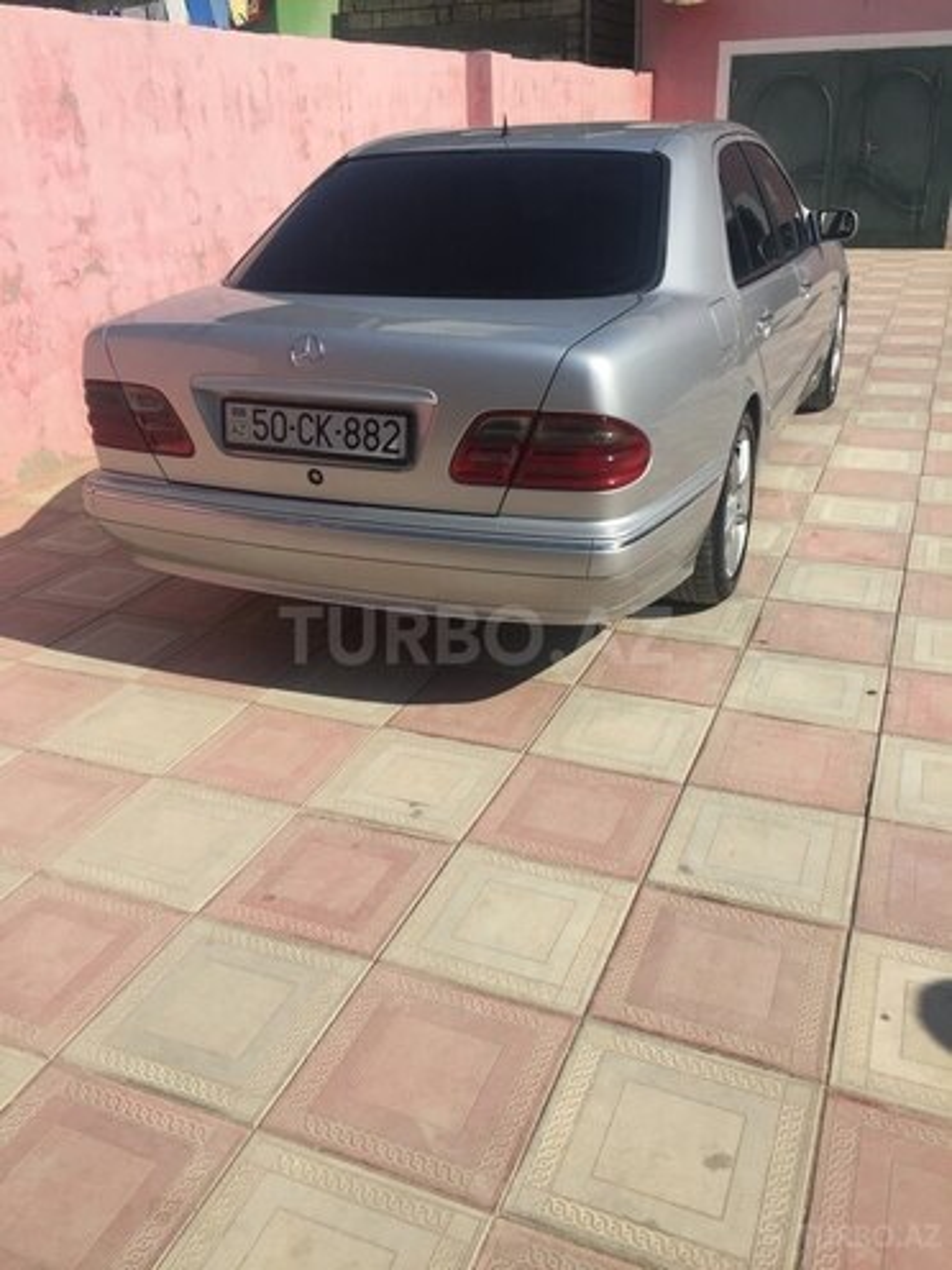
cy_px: 635
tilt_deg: -25.1
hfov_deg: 48.2
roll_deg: +1.0
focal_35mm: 29
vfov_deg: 61.7
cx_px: 476
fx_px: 1063
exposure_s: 1/3049
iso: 32
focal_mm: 4.15
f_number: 2.2
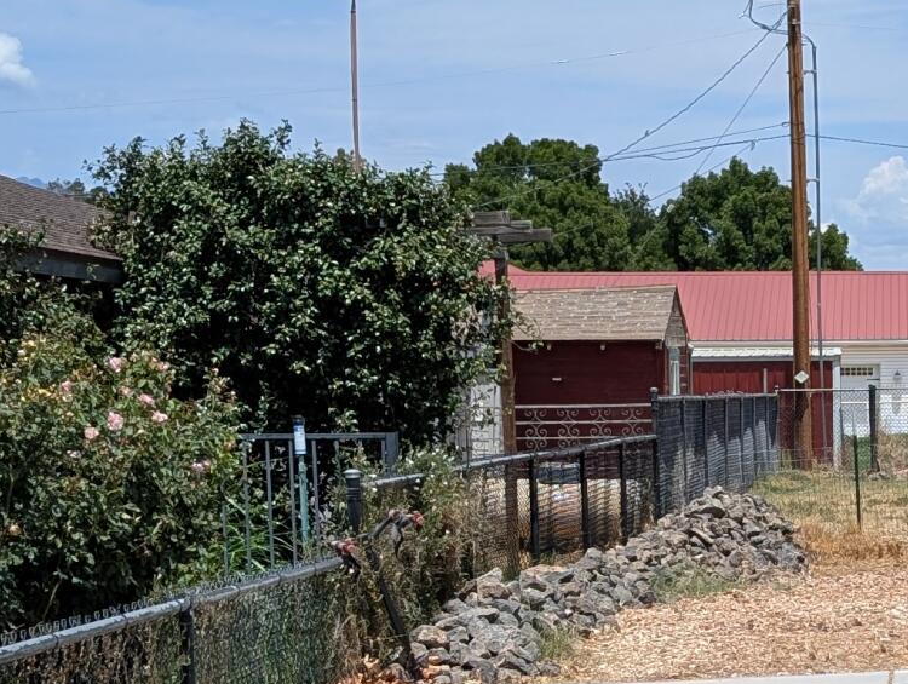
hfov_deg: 19.6
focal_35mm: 96
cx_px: 981
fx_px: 2522
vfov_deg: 15.2
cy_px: 679
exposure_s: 1/2370
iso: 36
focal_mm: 6.9
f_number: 1.68
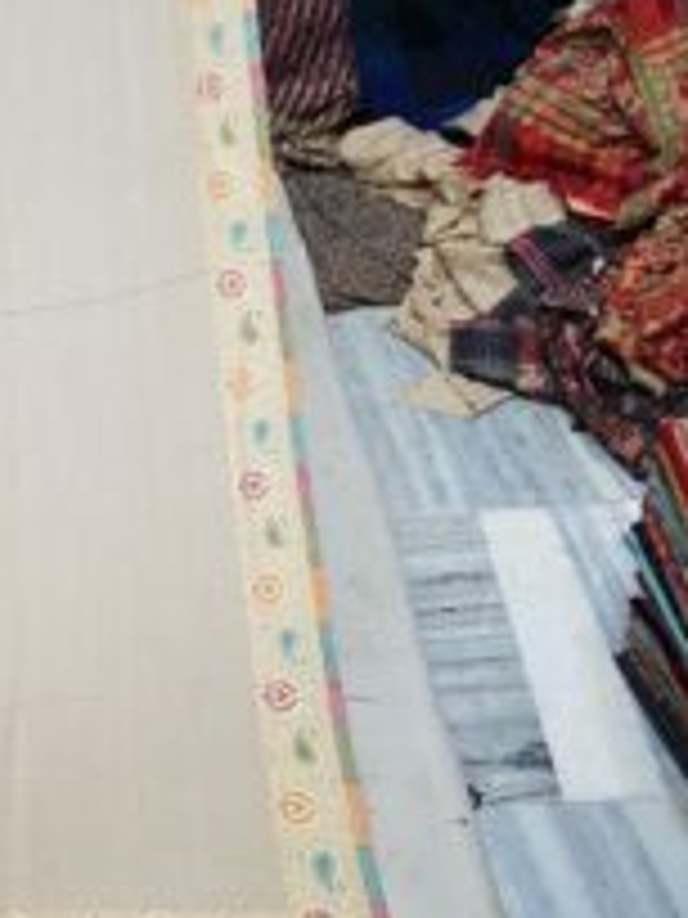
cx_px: 22
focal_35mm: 51
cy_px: 382
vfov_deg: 37.4
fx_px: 1352
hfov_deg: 27.2
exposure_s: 1/25
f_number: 1.7
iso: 160
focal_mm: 4.2
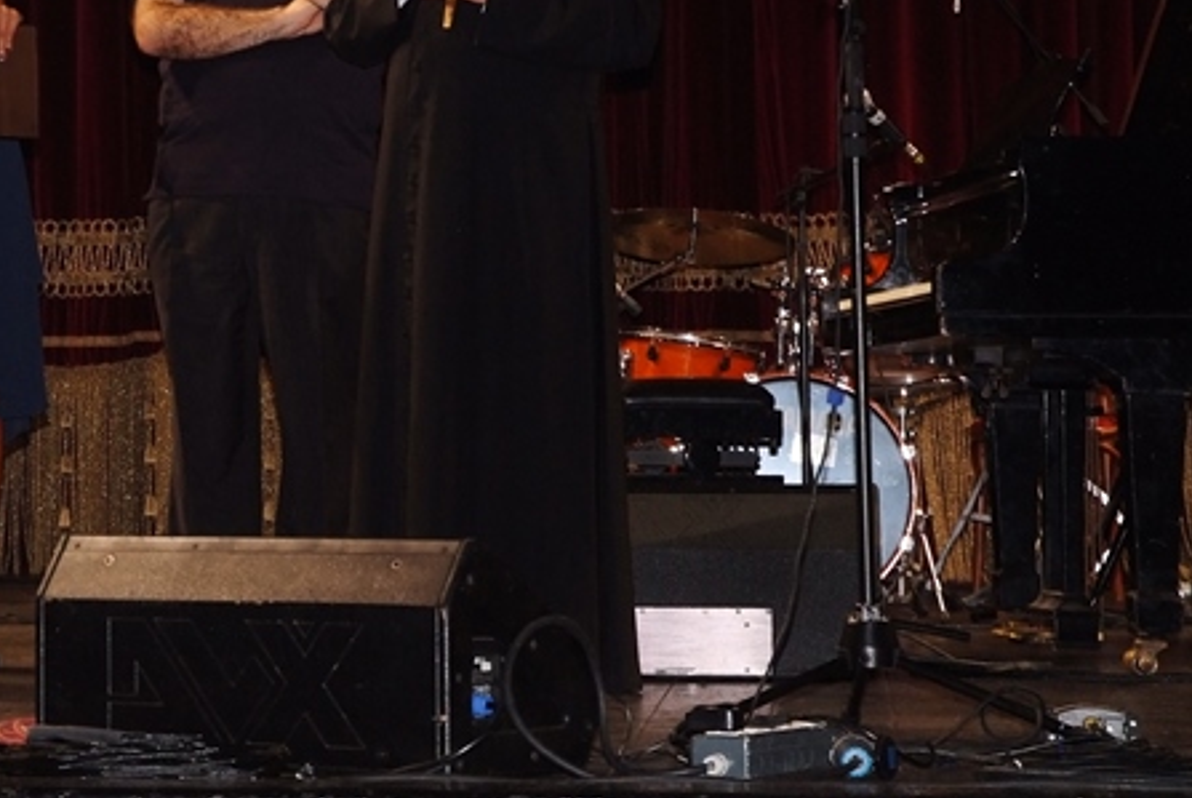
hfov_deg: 15.7
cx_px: 189
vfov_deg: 10.6
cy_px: 156
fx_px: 4275
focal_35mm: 129
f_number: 4.5
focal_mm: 48
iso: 1000
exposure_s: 1/40
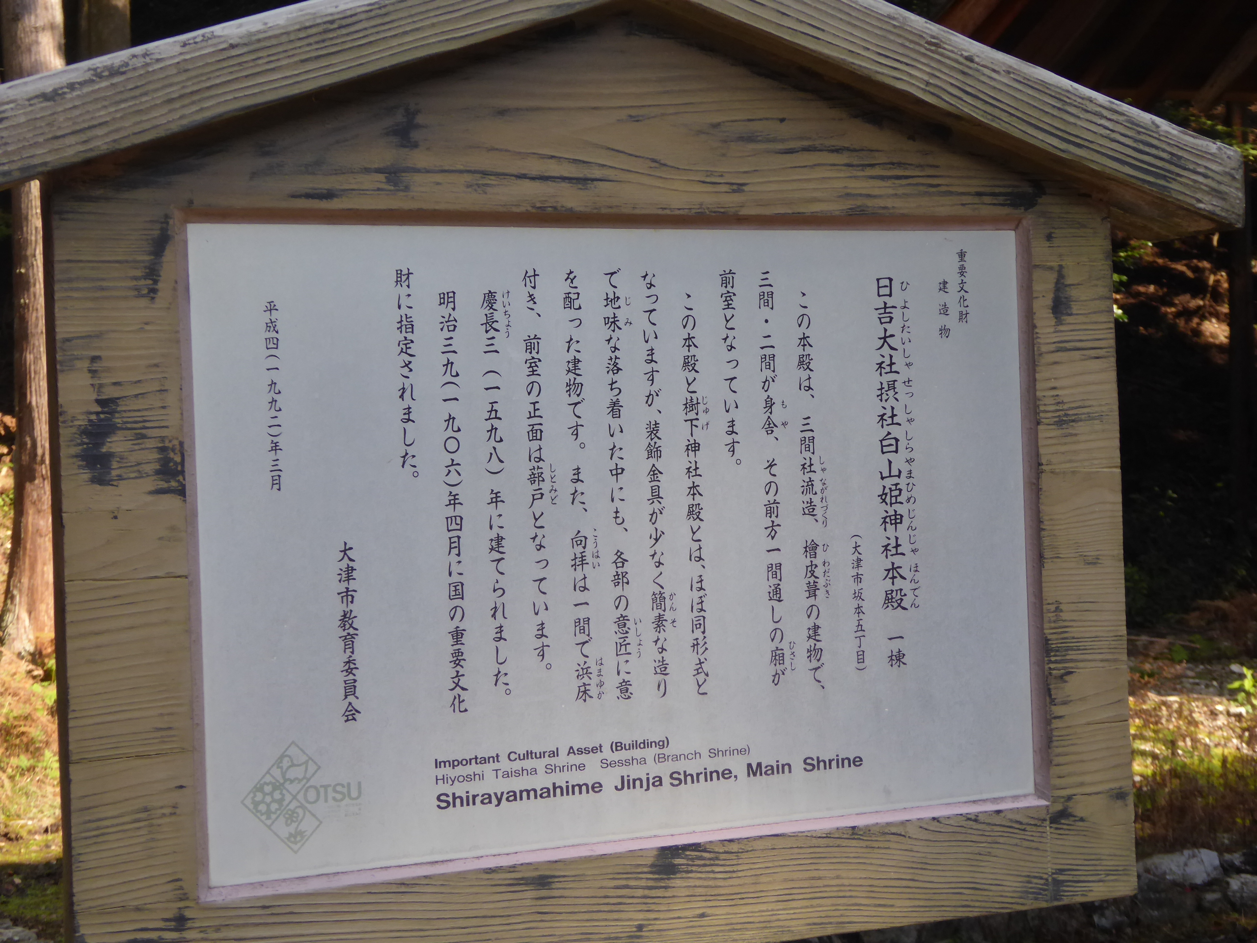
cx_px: 628
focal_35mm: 75
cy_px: 472
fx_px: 2723
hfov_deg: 26.0
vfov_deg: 19.6
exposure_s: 1/200
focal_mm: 12.5
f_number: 4.5
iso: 200
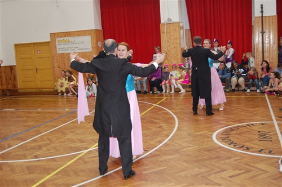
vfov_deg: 31.8
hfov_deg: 46.5
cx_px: 141
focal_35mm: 42
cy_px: 94
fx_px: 329
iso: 640
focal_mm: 28
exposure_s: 1/60
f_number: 4.2
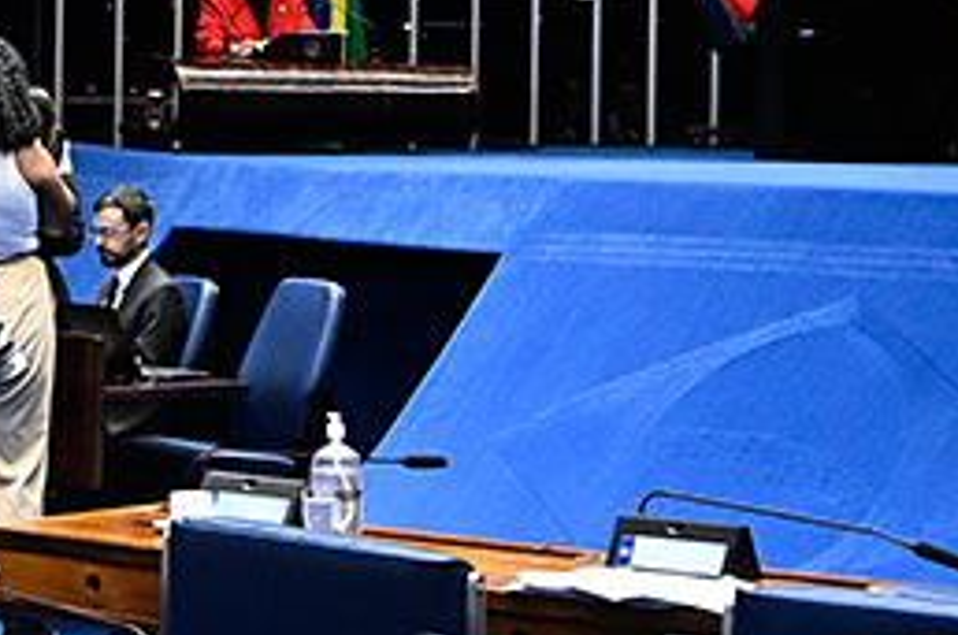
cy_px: -26
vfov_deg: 11.2
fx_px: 3187
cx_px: 628
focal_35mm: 120
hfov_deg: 17.1
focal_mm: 24
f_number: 4
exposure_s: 1/160
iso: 3200
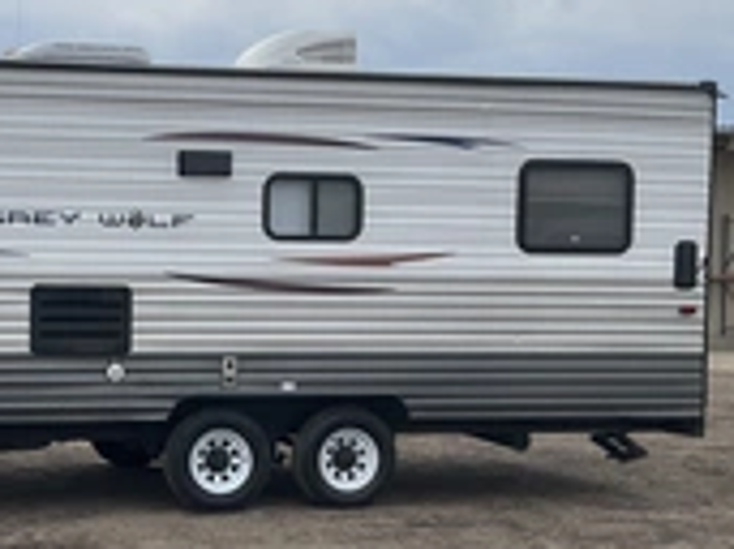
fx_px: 1441
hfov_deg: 27.5
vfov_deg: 21.5
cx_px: 64
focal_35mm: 68
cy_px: 382
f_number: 1.8
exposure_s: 1/1984
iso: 25
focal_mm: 3
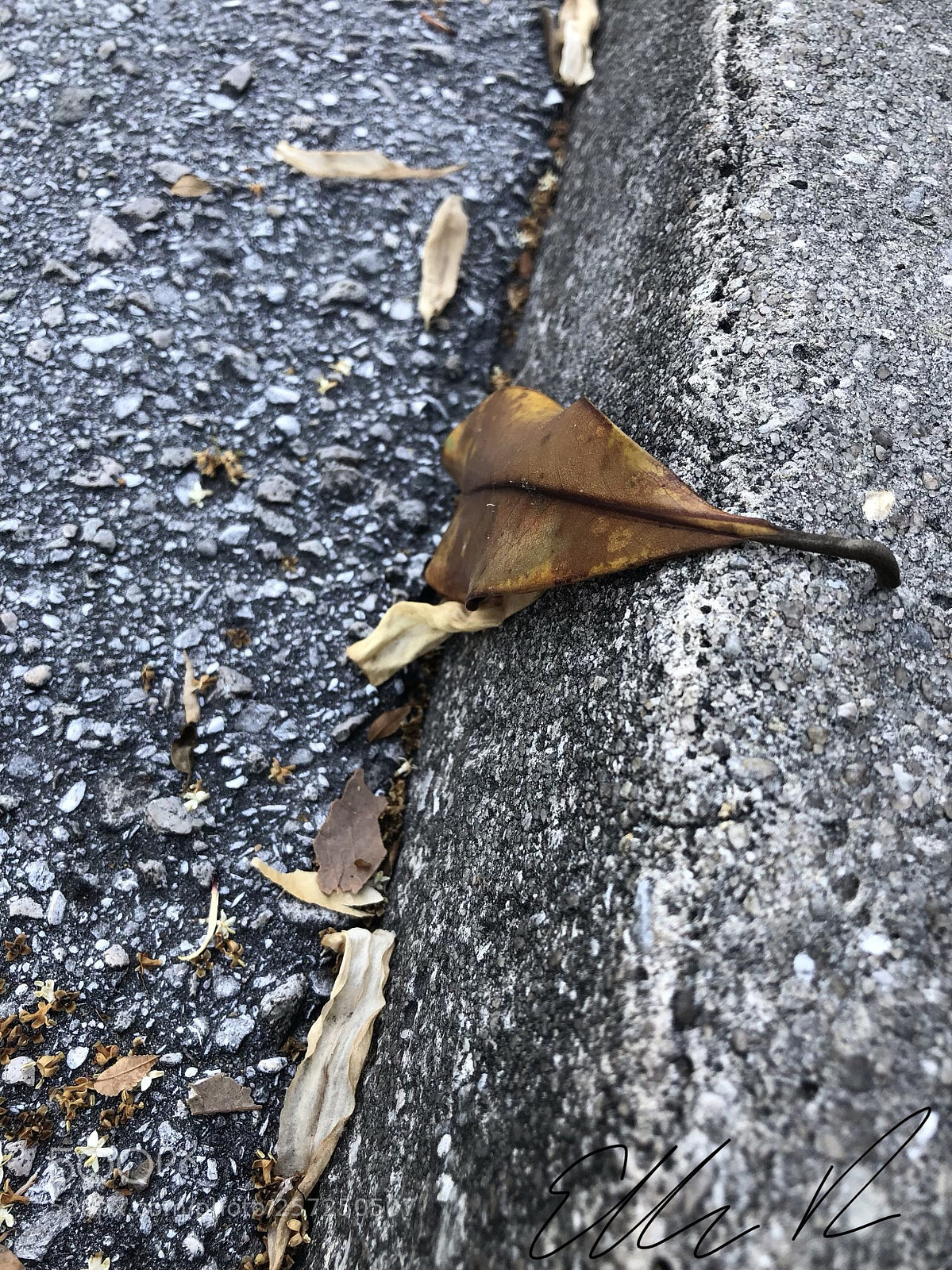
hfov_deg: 49.7
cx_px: 476
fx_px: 1027
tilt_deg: -56.0
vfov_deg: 63.5
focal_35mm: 28
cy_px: 635
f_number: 1.8
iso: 32
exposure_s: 1/120
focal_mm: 3.99
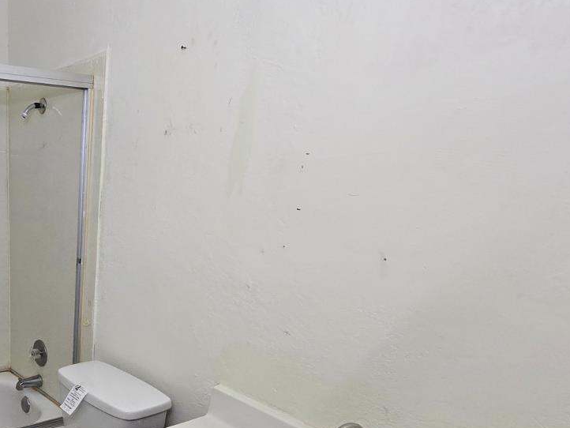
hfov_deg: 55.7
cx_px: 48
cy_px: 327
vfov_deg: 49.1
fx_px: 445
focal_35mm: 27
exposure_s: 1/70
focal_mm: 2.2
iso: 125
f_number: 2.2
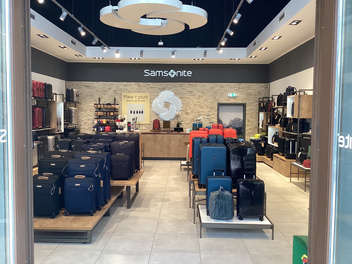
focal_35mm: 31
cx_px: 176
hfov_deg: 58.4
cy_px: 132
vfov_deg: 45.4
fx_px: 315
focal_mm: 3.3
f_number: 2.4
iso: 80
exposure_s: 1/50
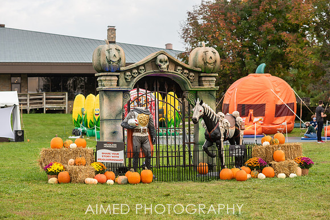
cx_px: 165
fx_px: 779
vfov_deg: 16.1
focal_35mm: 85
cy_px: 110
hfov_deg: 23.9
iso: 200
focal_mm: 85
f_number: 3.5
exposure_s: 1/320
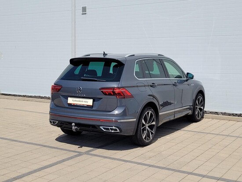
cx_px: 121
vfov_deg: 53.1
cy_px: 91
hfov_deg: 67.3
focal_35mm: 26
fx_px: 182
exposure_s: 1/3291
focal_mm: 5.4
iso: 40
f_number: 1.8
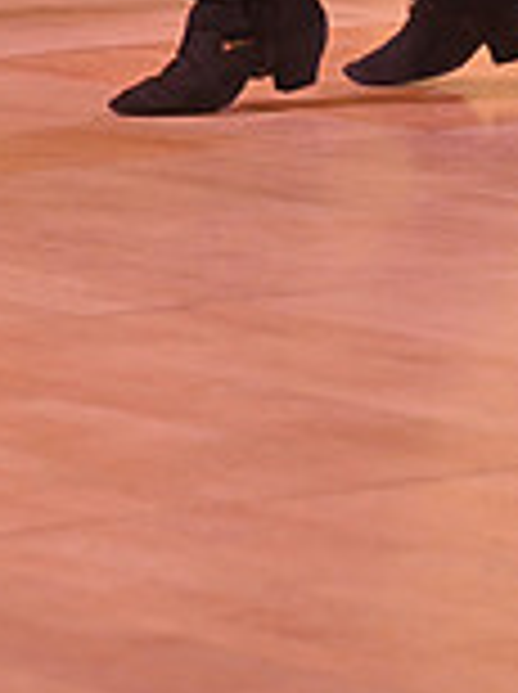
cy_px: -468
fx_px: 7983
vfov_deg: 4.9
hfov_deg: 3.7
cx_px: -92
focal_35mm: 399
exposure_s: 1/400
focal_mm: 110
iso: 2000
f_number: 5
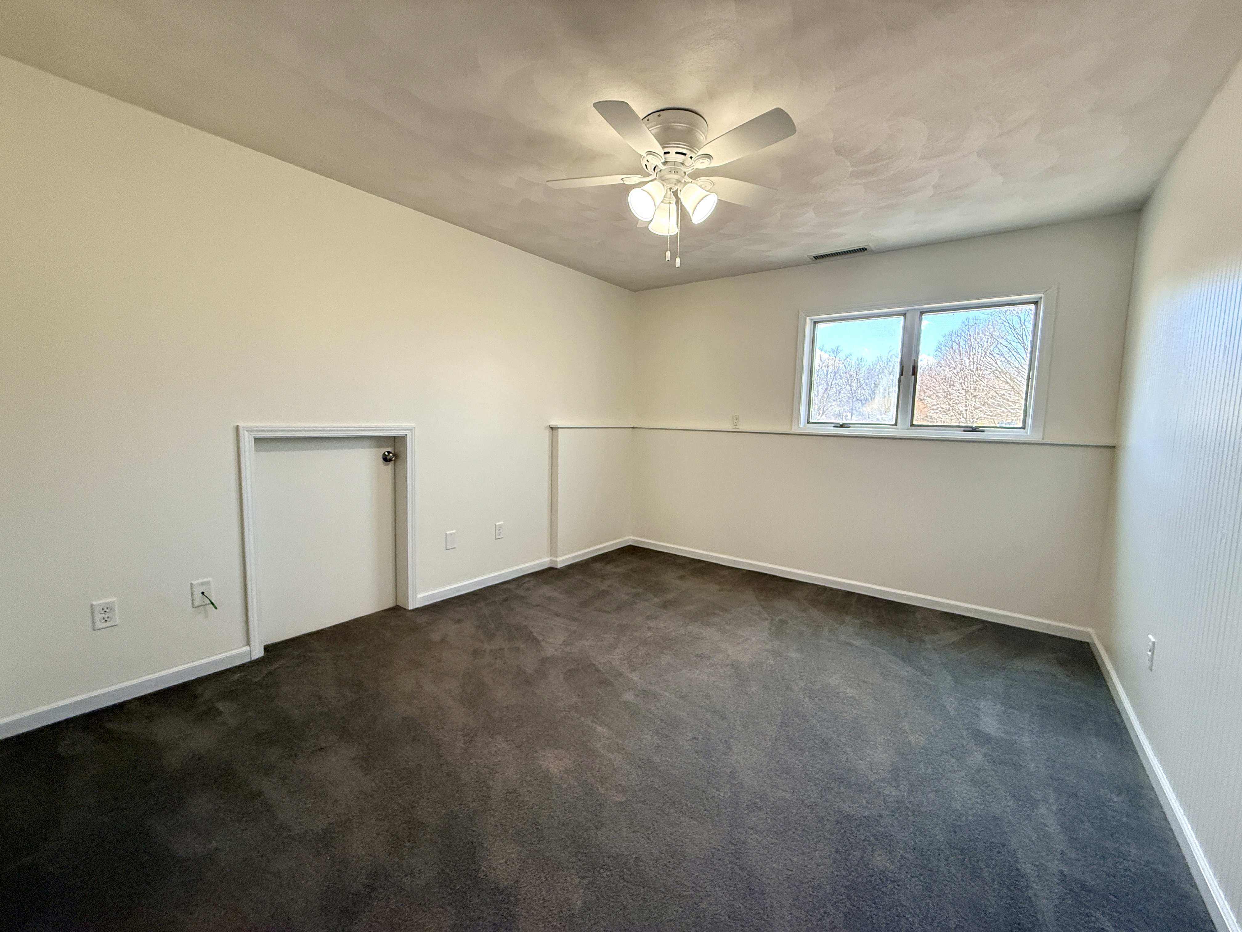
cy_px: 466
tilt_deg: -5.1
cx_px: 621
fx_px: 502
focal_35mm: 14
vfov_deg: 85.7
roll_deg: -0.7
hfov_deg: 102.1
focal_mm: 2.22
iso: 250
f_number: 2.2
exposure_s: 1/120
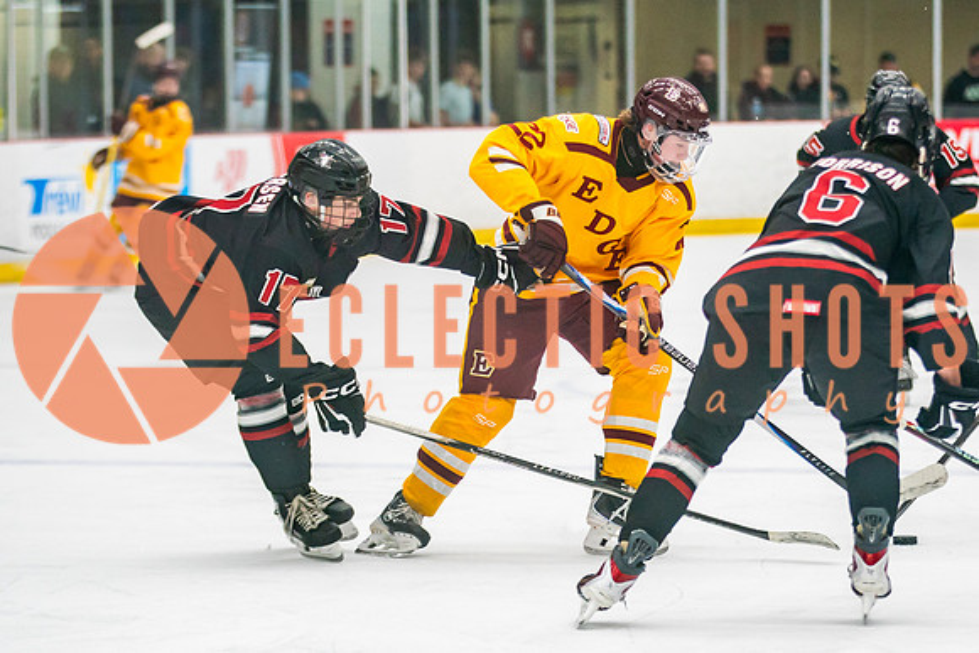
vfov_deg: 5.9
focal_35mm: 235
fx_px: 6378
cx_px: 663
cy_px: 384
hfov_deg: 8.8
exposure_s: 1/640
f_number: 2.8
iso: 1000
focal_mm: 125
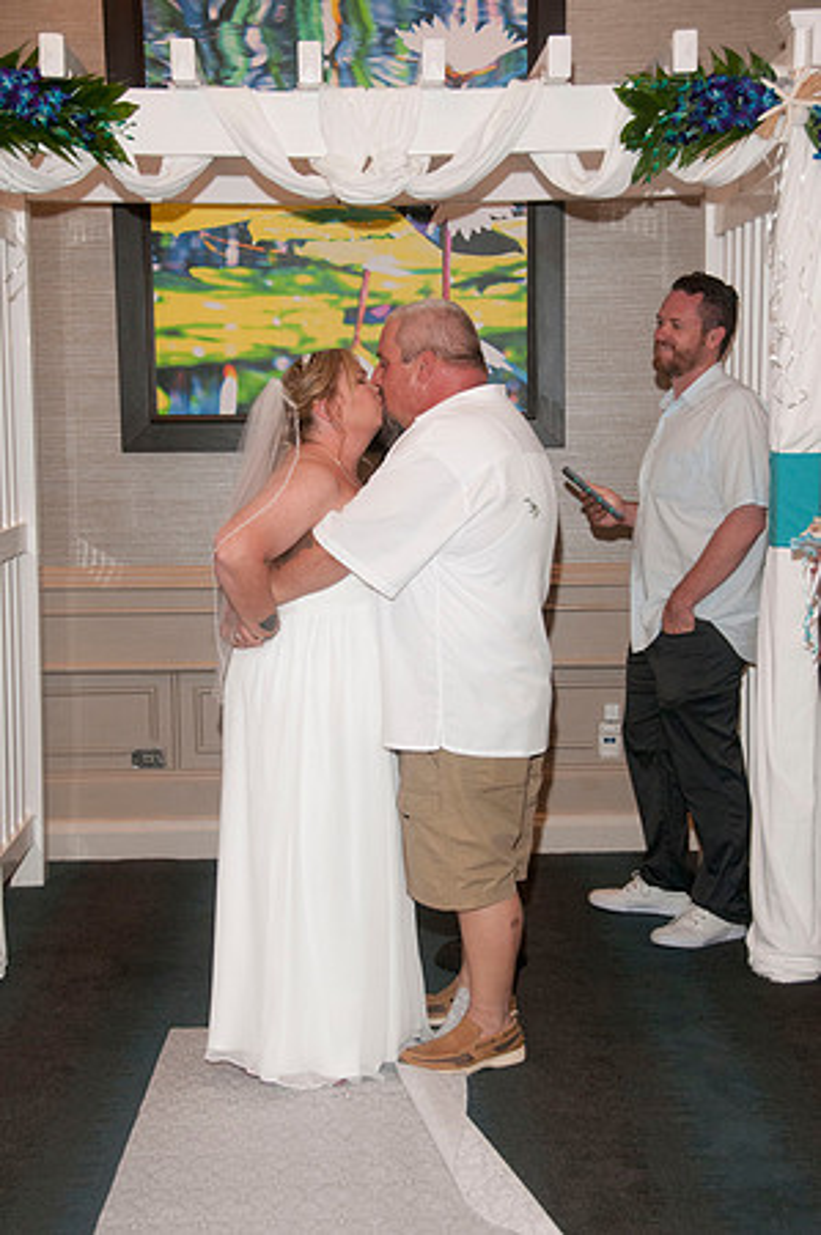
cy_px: 618
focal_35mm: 54
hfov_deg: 25.0
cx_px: 410
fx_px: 1851
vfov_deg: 36.9
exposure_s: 1/60
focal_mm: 36
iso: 800
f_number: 5.6
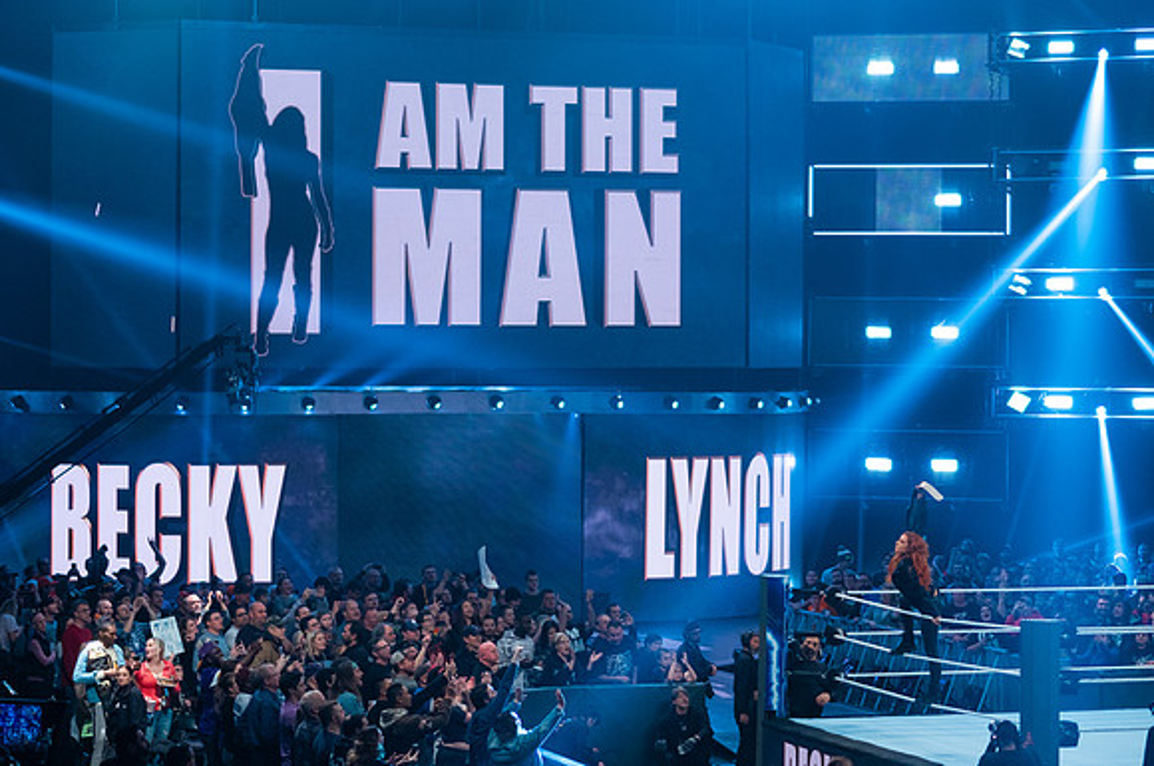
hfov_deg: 20.1
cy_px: 318
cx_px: 637
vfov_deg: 13.4
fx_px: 3256
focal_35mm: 102
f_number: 1.4
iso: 640
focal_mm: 56
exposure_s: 1/800
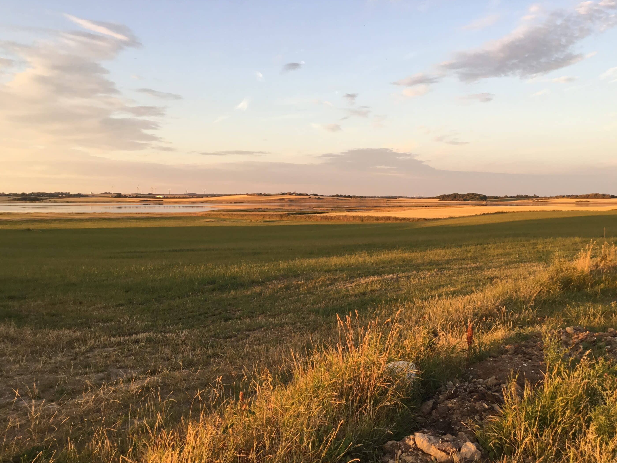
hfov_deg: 56.8
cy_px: 229
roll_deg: +0.7
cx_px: 304
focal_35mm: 32
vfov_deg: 44.2
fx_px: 570
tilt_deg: -2.6
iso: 25
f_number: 2.4
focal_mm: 3.3
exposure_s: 1/100
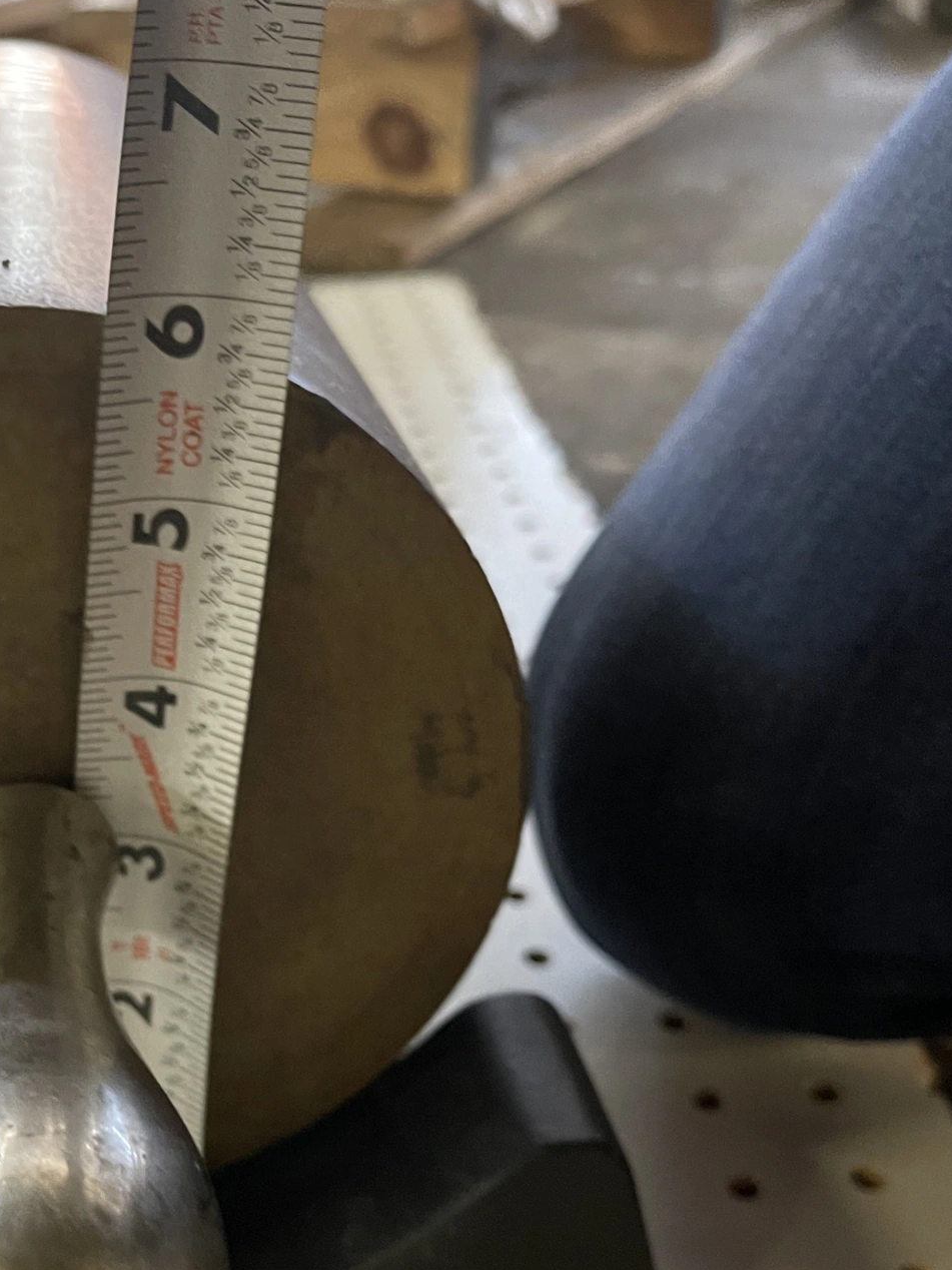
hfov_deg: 34.6
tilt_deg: -35.7
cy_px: 863
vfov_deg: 45.0
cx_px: 266
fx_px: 1503
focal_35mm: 41
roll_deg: +2.3
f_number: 1.6
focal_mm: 5.1
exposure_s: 1/30
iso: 640
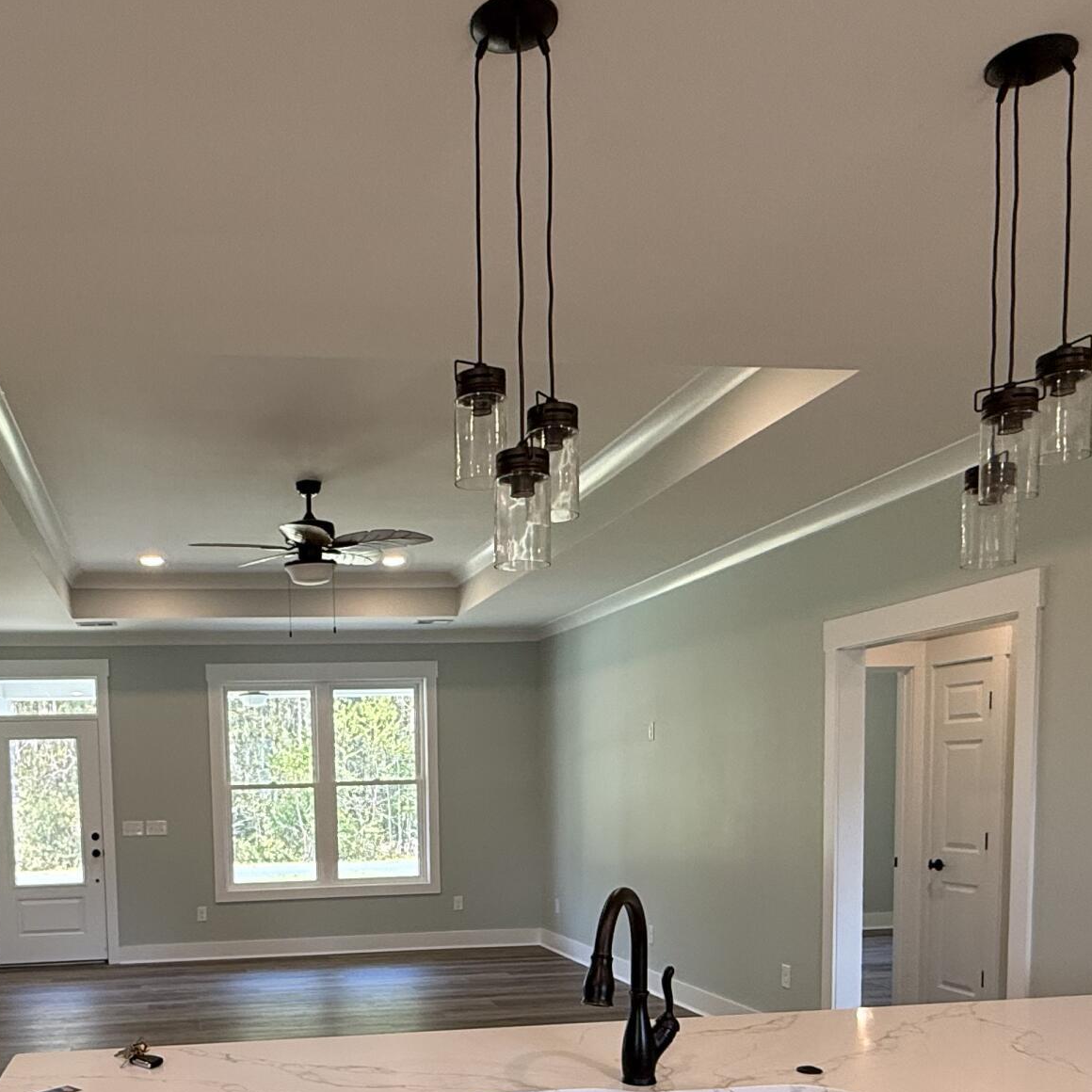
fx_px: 1142
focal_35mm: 32
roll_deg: +1.7
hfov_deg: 50.0
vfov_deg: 48.2
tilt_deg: -3.1
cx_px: 344
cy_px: 875
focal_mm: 2.22
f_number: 2.2
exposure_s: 1/120
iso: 160
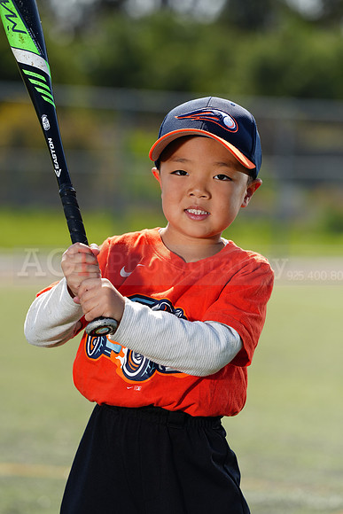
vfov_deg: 10.4
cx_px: 172
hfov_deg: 6.9
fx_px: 2828
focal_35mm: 198
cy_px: 257
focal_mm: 198
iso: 50
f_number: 5
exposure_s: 1/250
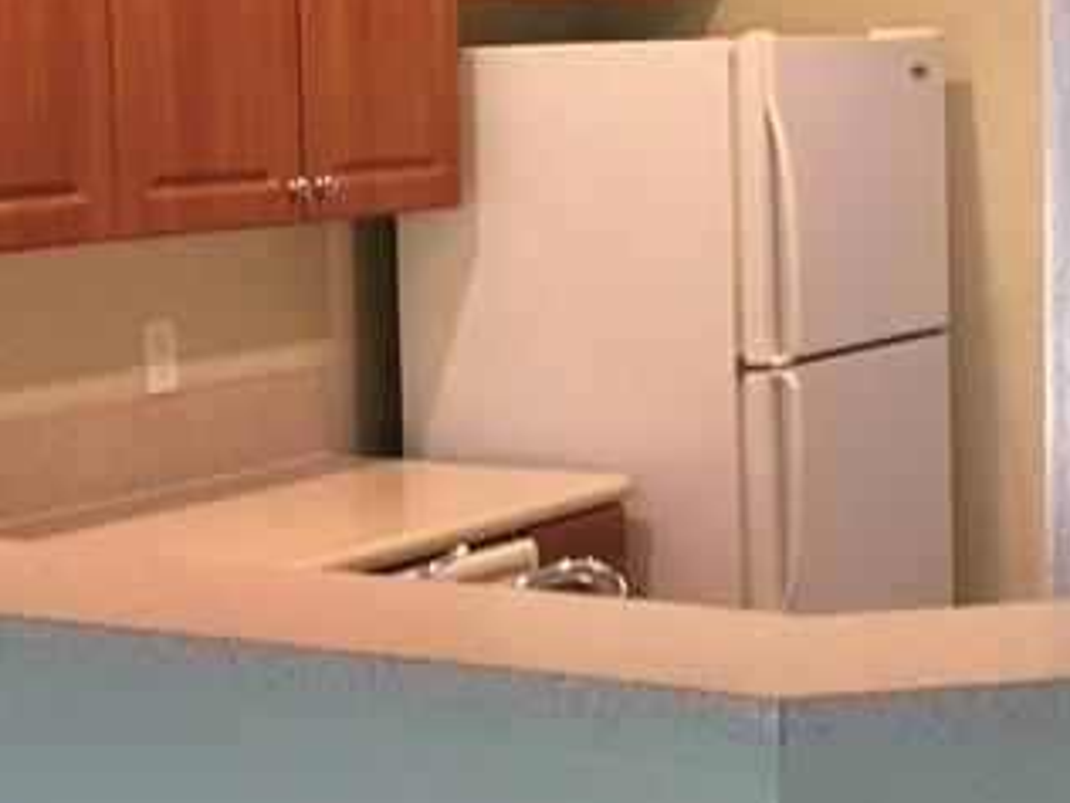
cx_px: 565
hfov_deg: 20.9
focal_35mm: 94
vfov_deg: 15.7
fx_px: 2906
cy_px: 258
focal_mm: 4.15
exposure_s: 1/30
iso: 100
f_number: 2.2
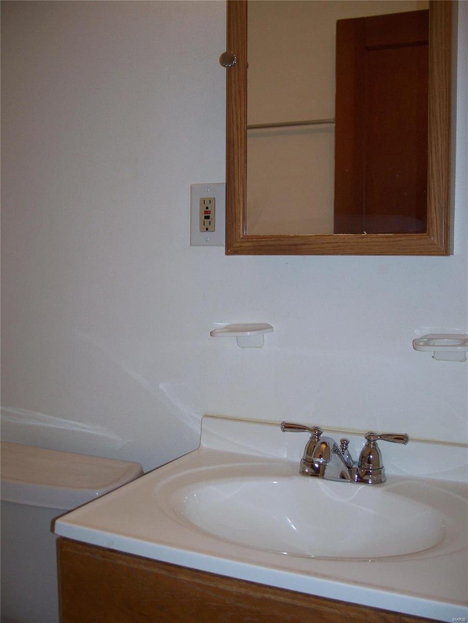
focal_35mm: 37
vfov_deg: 50.1
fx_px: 667
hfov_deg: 38.7
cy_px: 312
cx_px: 234
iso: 125
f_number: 2.8
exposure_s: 1/60
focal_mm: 7.8
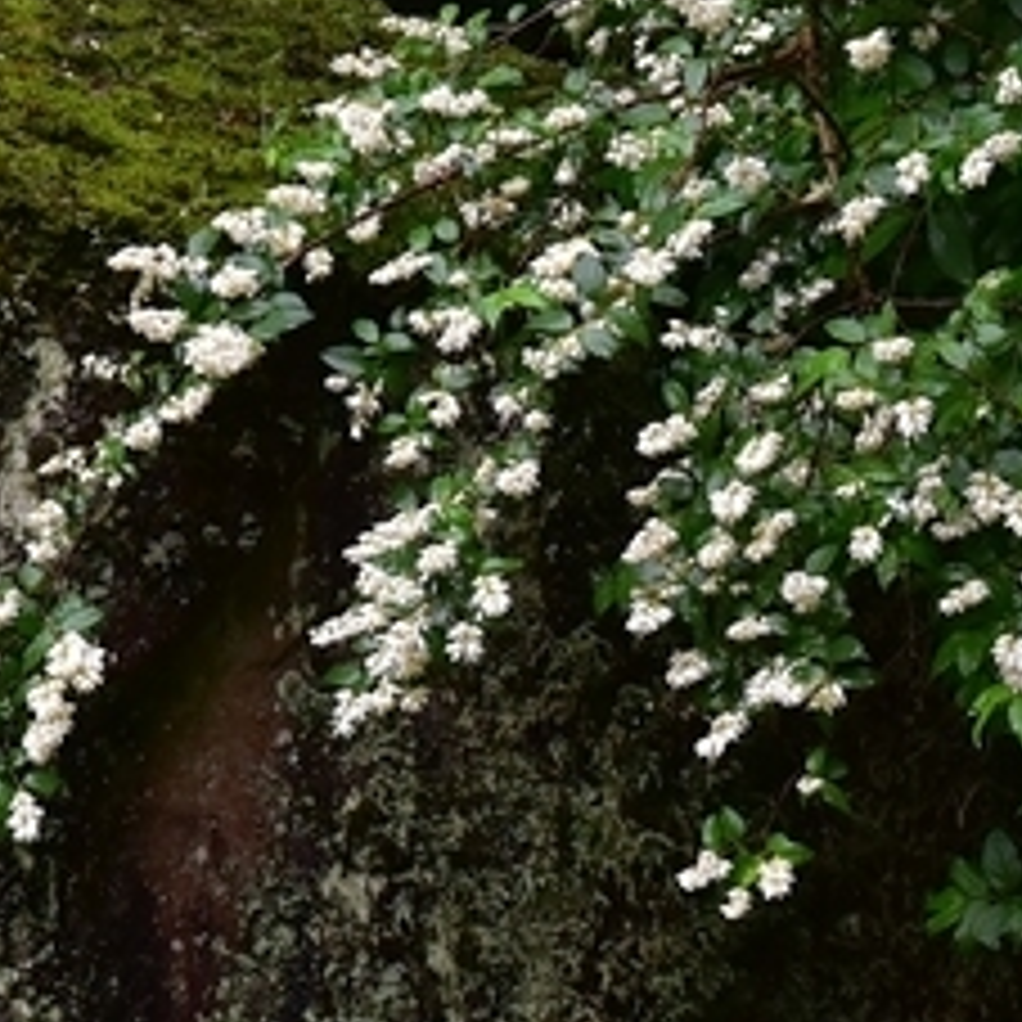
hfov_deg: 17.4
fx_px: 3307
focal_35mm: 99
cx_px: 153
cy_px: 531
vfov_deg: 17.6
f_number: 9
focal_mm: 22
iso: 800
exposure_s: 1/100
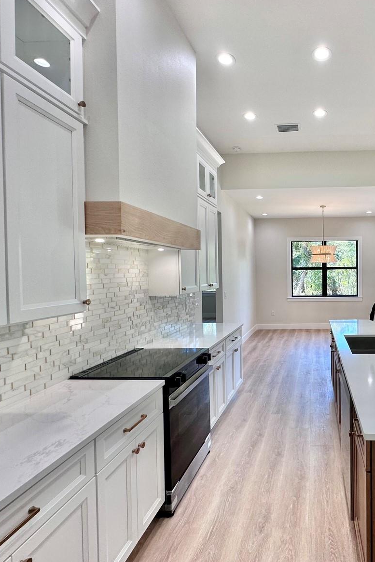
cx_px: 302
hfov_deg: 57.2
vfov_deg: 84.0
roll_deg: +0.3
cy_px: 278
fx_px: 312
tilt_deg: -1.1
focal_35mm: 20
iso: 80
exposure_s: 1/120
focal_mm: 2.22
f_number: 2.2
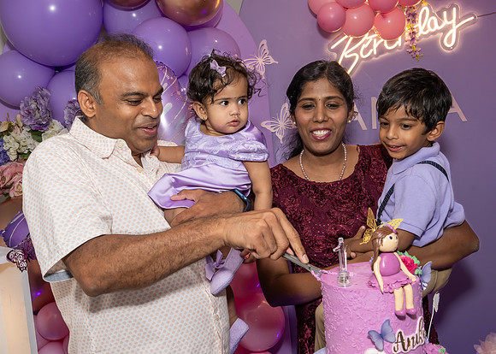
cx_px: 230
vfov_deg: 34.2
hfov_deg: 46.6
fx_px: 576
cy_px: 177
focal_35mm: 41
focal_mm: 26
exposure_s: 1/250
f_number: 9
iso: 800
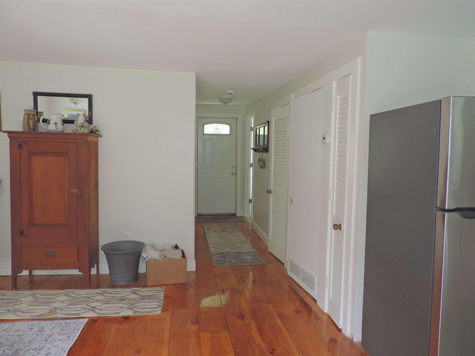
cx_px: 238
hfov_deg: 71.6
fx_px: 329
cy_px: 178
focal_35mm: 24
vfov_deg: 56.8
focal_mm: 4.3
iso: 220
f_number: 3
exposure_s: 1/40
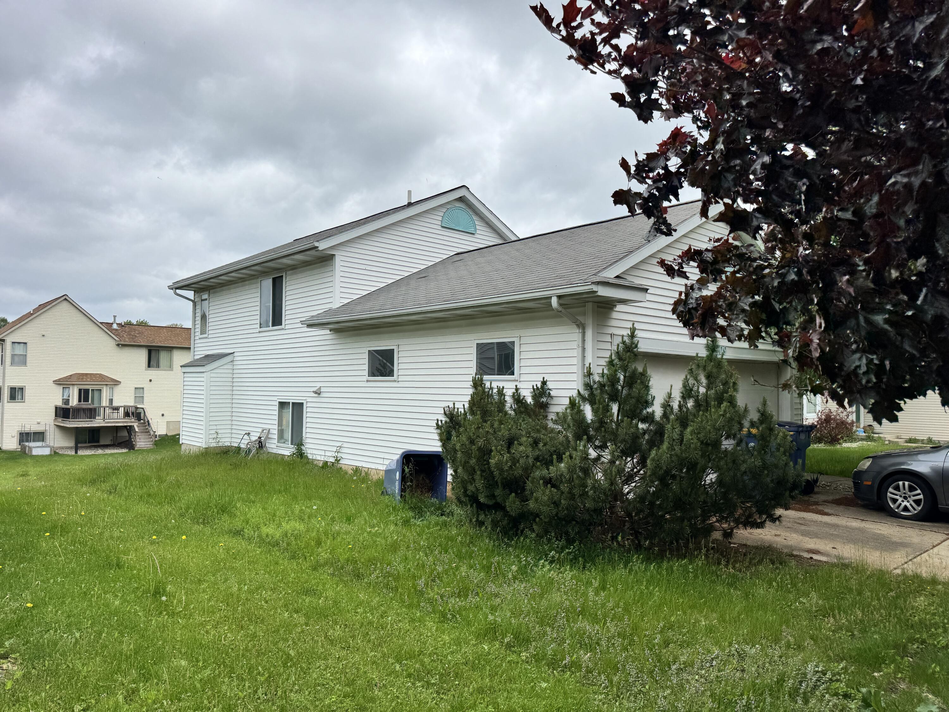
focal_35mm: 24
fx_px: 658
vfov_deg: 56.8
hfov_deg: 71.6
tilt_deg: +3.7
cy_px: 356
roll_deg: -0.8
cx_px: 474
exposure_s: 1/2506
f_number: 1.78
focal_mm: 6.76
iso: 80
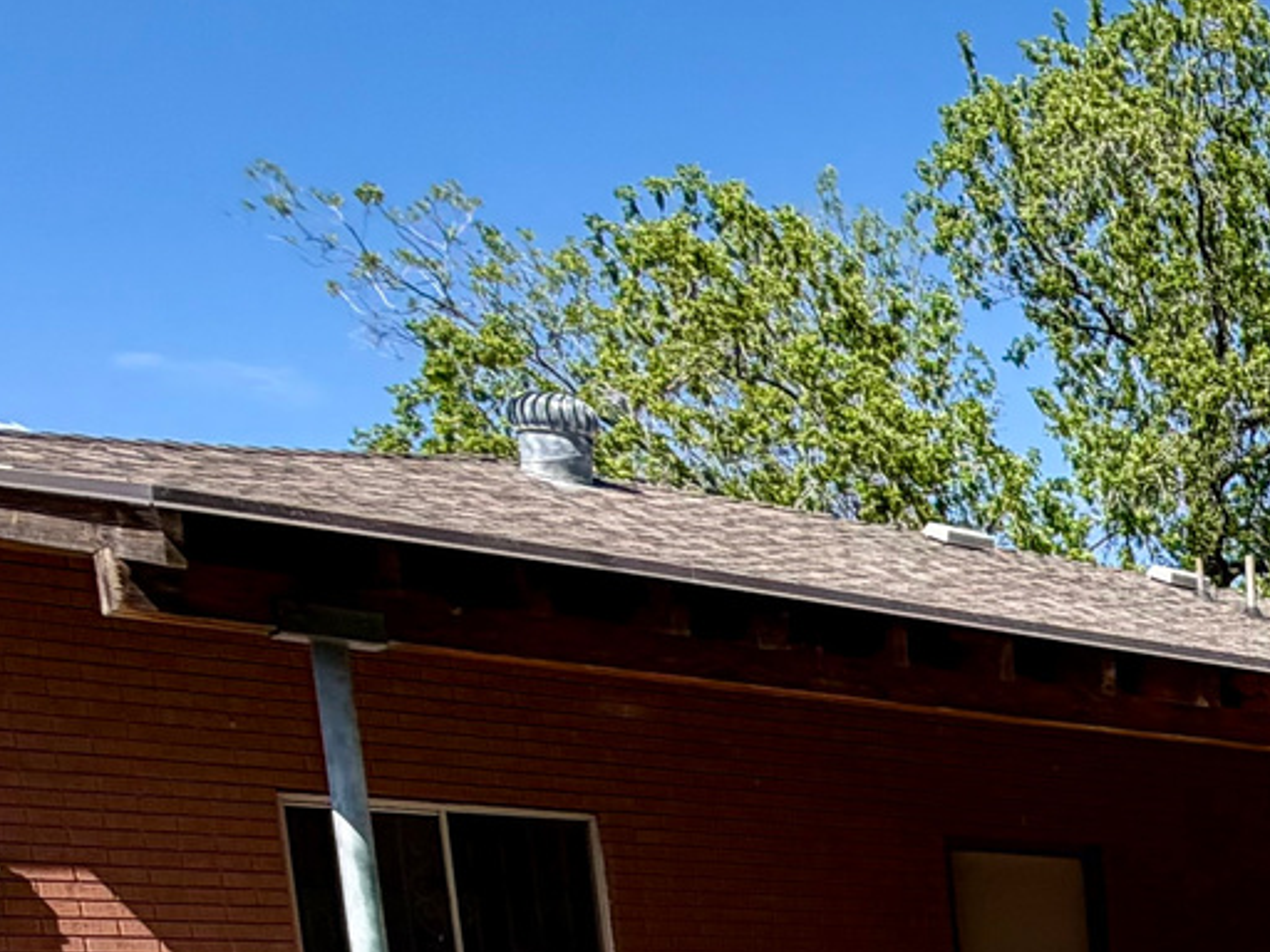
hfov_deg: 23.9
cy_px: 1324
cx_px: 2074
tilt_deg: -9.1
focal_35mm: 56
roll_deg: +1.4
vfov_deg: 22.5
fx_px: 2055
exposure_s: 1/770
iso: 32
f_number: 2.2
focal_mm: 2.22
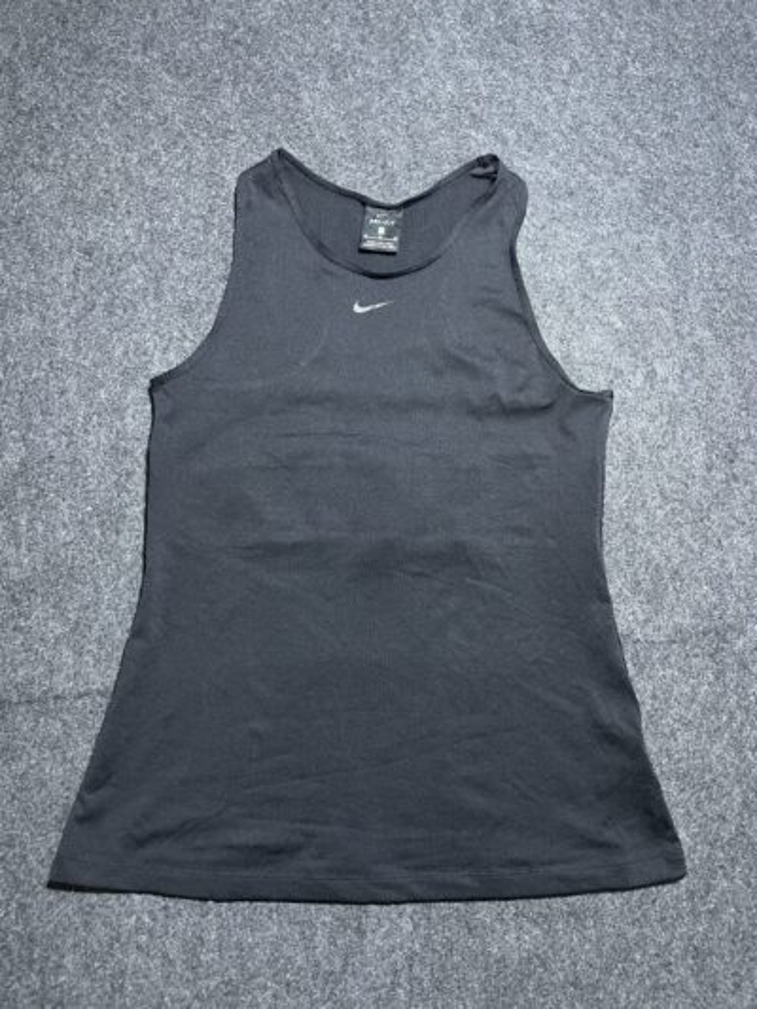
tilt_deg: -50.4
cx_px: 378
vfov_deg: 67.3
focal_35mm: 26
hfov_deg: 53.1
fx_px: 758
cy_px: 504
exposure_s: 1/50
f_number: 1.6
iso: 200
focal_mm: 4.2
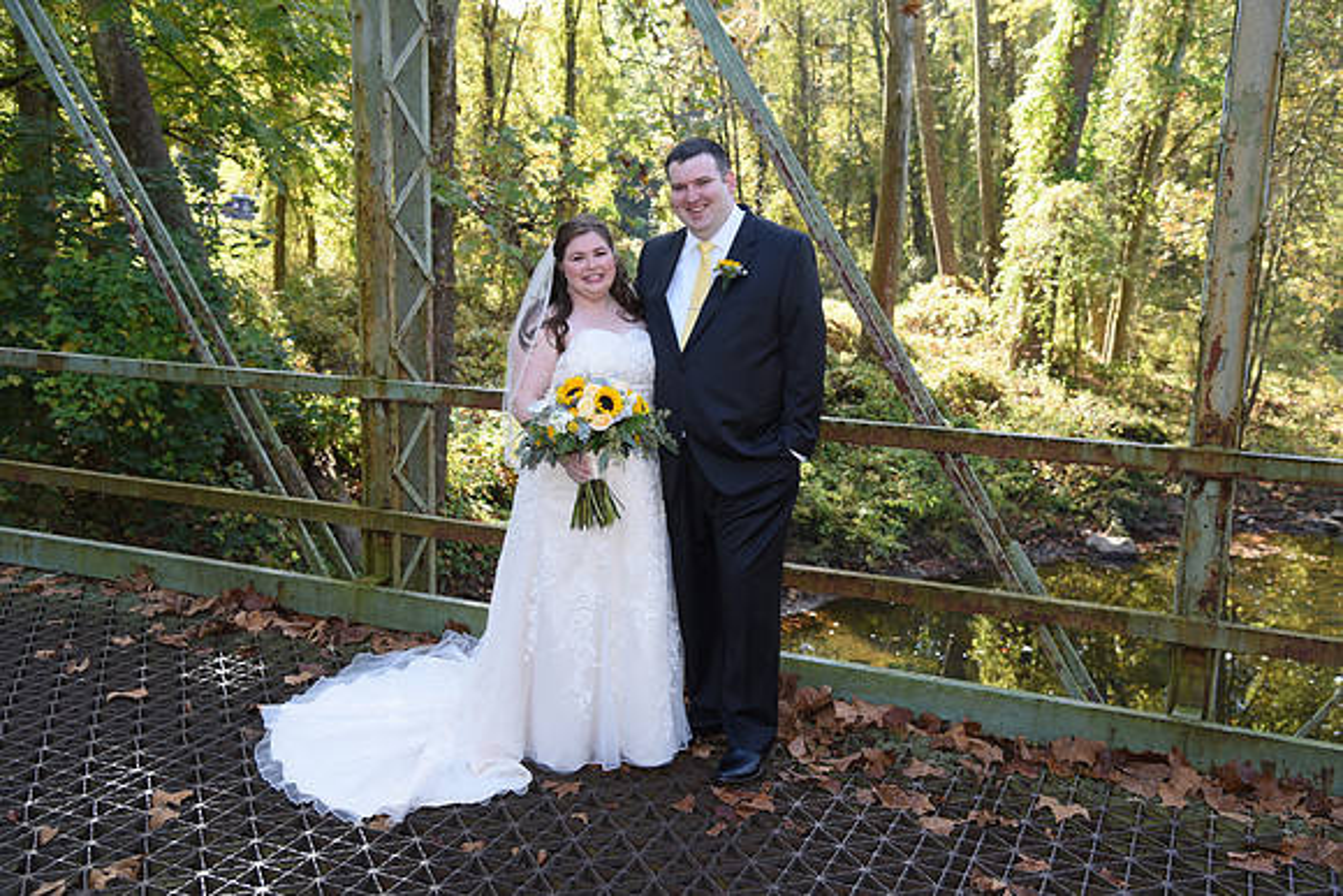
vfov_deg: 38.9
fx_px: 1269
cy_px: 448
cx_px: 672
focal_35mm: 34
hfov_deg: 55.8
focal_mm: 34
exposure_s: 1/200
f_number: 4.5
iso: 400
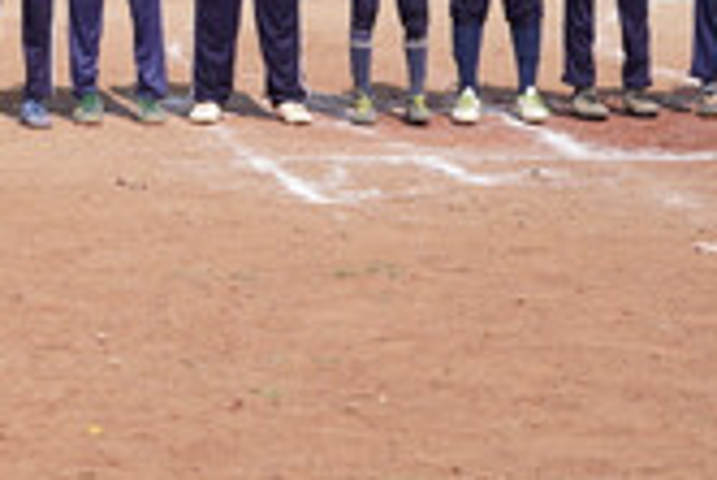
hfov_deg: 10.3
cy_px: -339
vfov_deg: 7.0
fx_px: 3847
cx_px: -311
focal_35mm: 193
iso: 100
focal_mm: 50
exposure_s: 1/320
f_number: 6.3
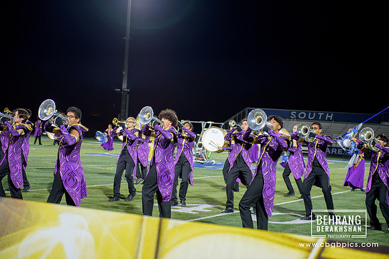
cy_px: 130
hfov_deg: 28.8
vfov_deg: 19.5
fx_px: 757
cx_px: 194
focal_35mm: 70
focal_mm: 70
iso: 2000
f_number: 2.8
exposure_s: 1/400
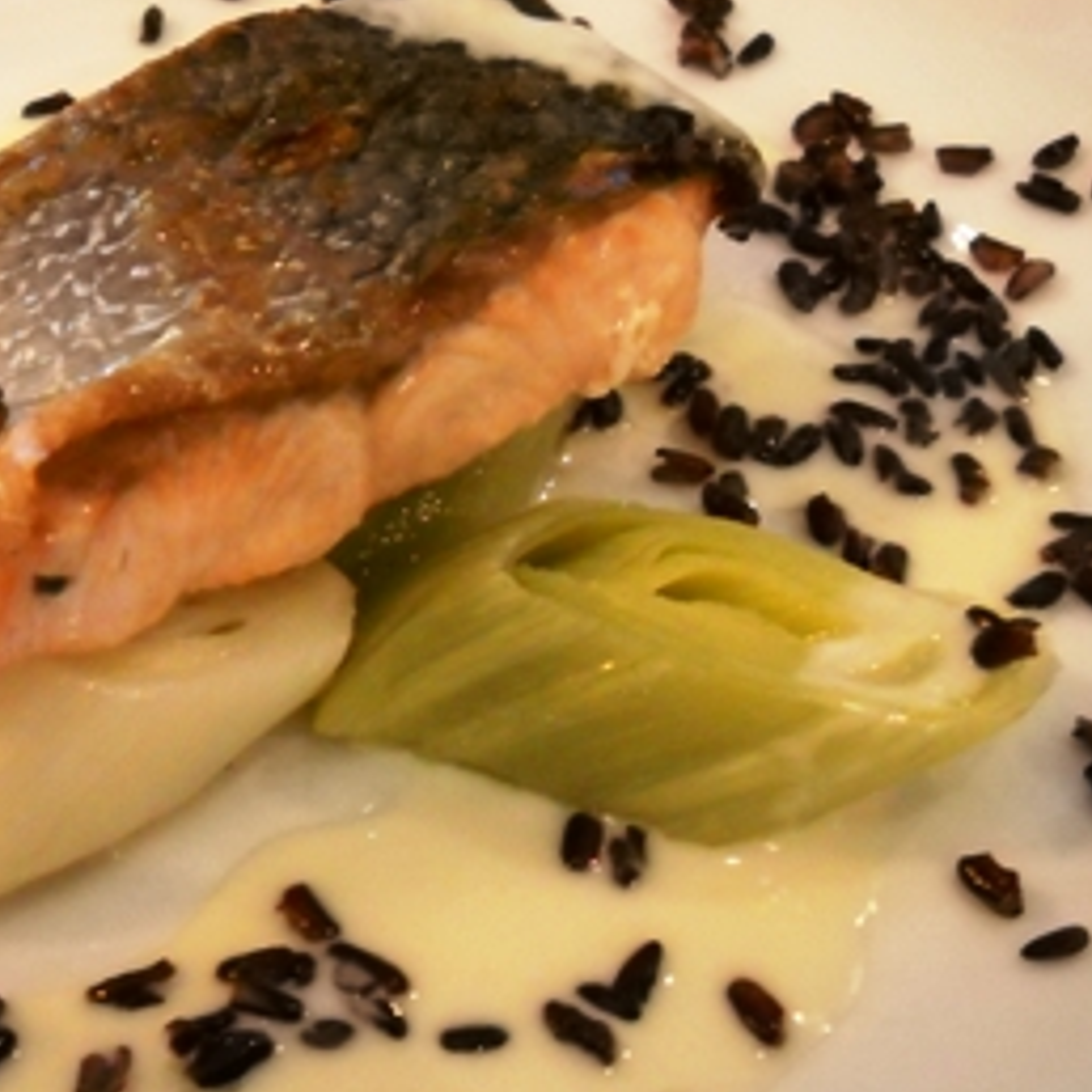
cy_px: 593
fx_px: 2248
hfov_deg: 26.9
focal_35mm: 63
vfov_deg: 27.3
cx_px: 275
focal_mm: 6.72
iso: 800
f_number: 3.1
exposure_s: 1/15
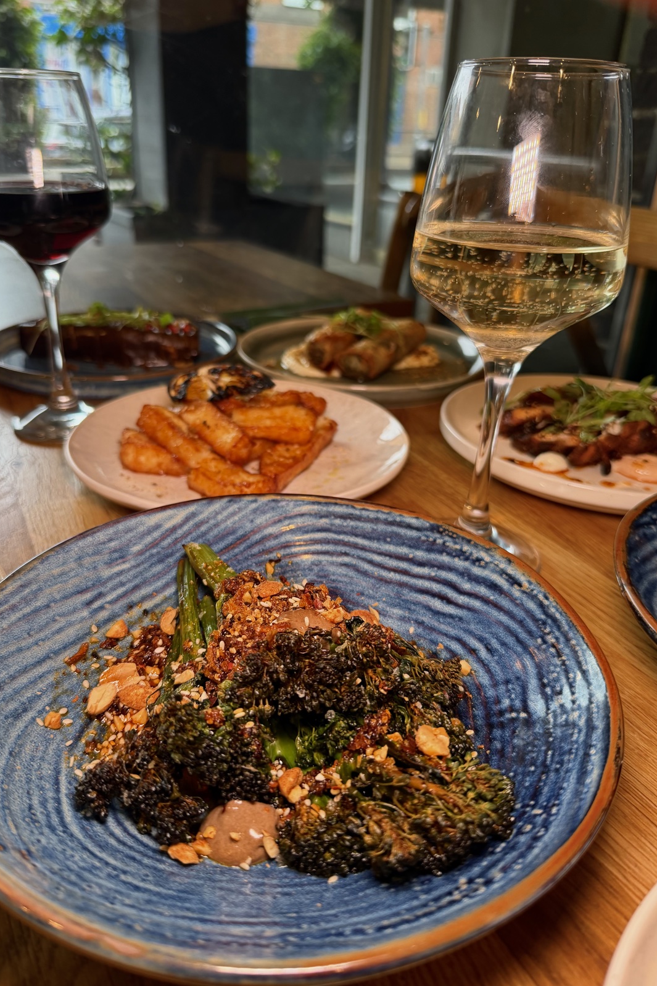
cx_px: 312
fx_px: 684
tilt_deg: -26.5
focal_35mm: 25
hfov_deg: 51.3
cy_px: 493
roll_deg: -2.0
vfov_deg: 71.5
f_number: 1.78
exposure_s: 1/121
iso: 160
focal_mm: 6.76
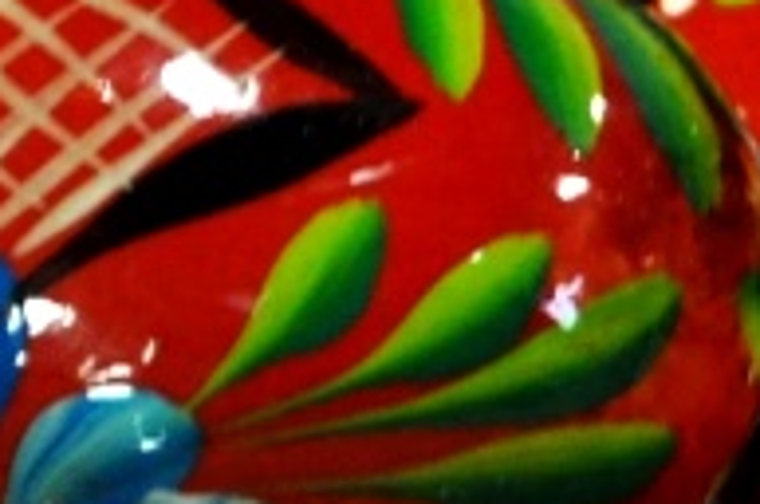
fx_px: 9245
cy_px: 1193
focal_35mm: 439
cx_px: 1284
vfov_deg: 3.1
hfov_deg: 4.7
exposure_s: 1/30
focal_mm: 55
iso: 1250
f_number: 5.6
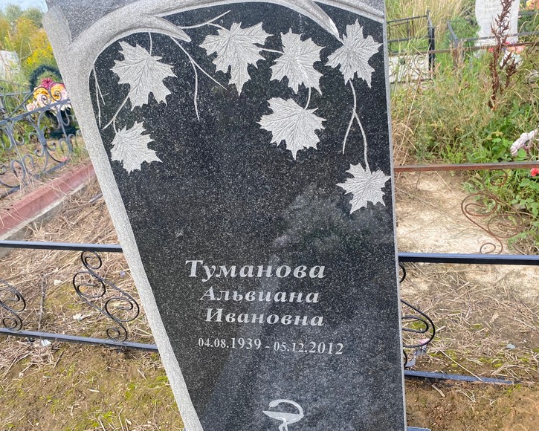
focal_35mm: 28
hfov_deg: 62.2
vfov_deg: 51.5
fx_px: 447
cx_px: 268
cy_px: 212
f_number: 1.8
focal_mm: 4.25
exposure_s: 1/412
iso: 32
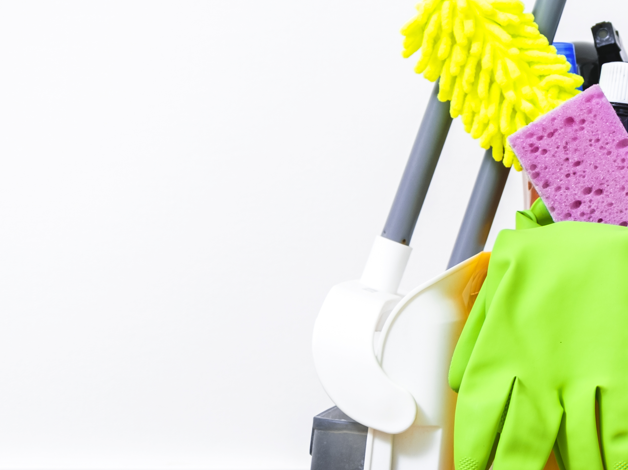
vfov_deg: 7.4
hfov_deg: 9.7
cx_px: 707
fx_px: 3646
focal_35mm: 201
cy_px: 211
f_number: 4
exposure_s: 1/80
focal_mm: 56.5
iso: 80
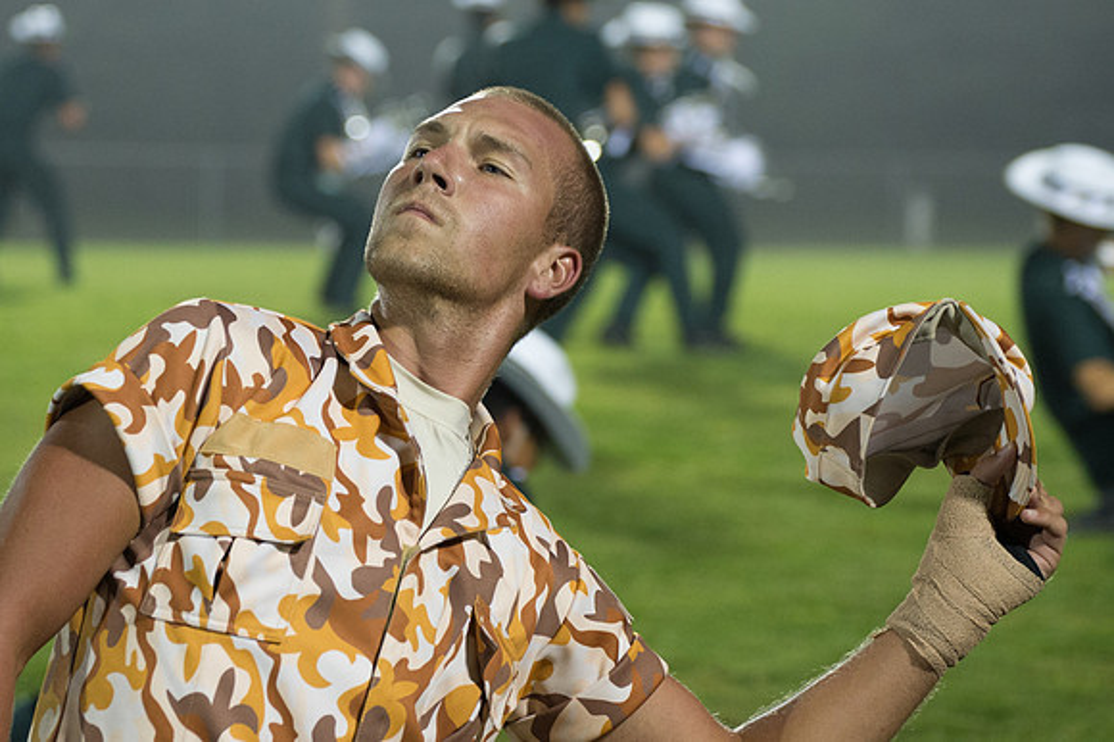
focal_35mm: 175
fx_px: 5427
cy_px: 333
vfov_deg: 7.8
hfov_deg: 11.7
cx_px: 407
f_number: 4.5
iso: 2500
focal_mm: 110
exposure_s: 1/160
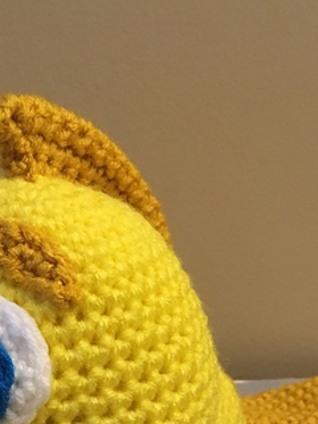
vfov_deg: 32.1
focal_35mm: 58
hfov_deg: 25.0
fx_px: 710
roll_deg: +1.6
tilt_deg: -21.2
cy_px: 358
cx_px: 90
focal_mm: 4.15
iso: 250
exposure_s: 1/15
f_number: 2.2
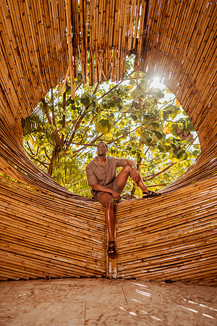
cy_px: 163
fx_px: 316
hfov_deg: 37.9
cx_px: 108
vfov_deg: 54.4
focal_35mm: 35
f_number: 1.8
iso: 125
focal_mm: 35
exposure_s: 1/2000
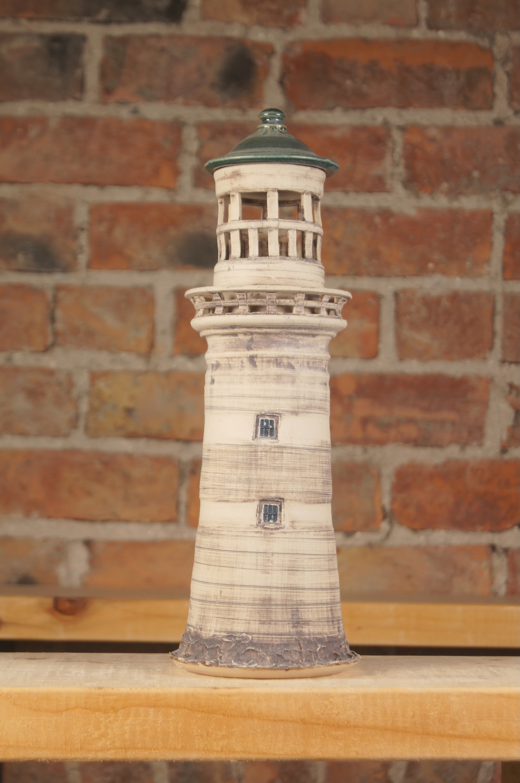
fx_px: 1792
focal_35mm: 82
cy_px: 392
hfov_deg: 16.5
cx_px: 260
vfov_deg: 24.6
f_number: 5.6
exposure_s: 1/160
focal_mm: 55
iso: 100
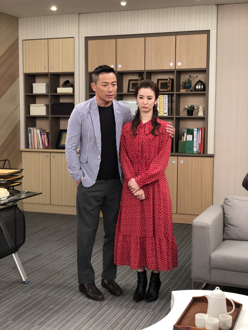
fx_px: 497
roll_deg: +0.1
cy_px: 165
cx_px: 124
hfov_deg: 28.0
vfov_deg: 36.8
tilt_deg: -3.6
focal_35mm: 52
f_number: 2.4
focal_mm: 6
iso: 100
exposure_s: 1/40
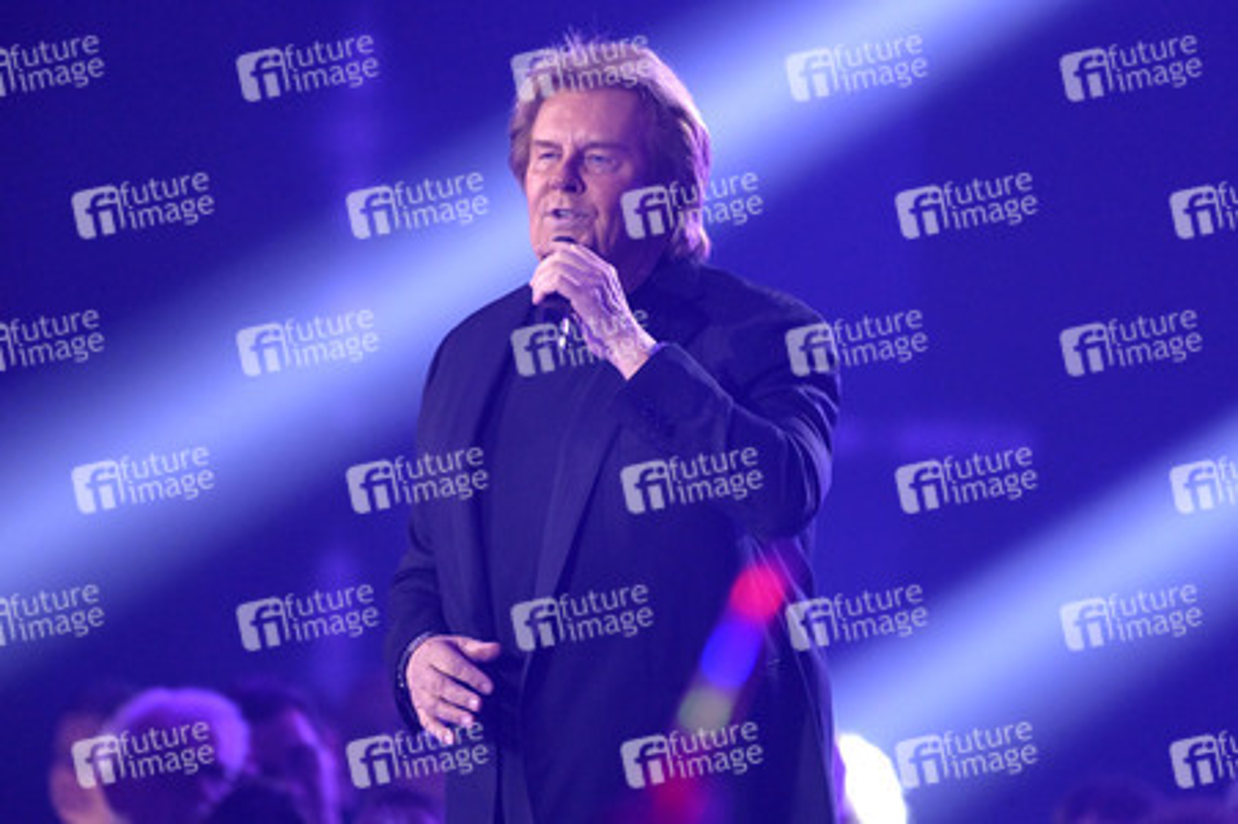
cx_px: 619
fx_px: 17181
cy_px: 412
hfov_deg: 4.1
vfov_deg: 2.7
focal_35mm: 500
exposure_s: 1/400
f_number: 5.6
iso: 8000
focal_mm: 500
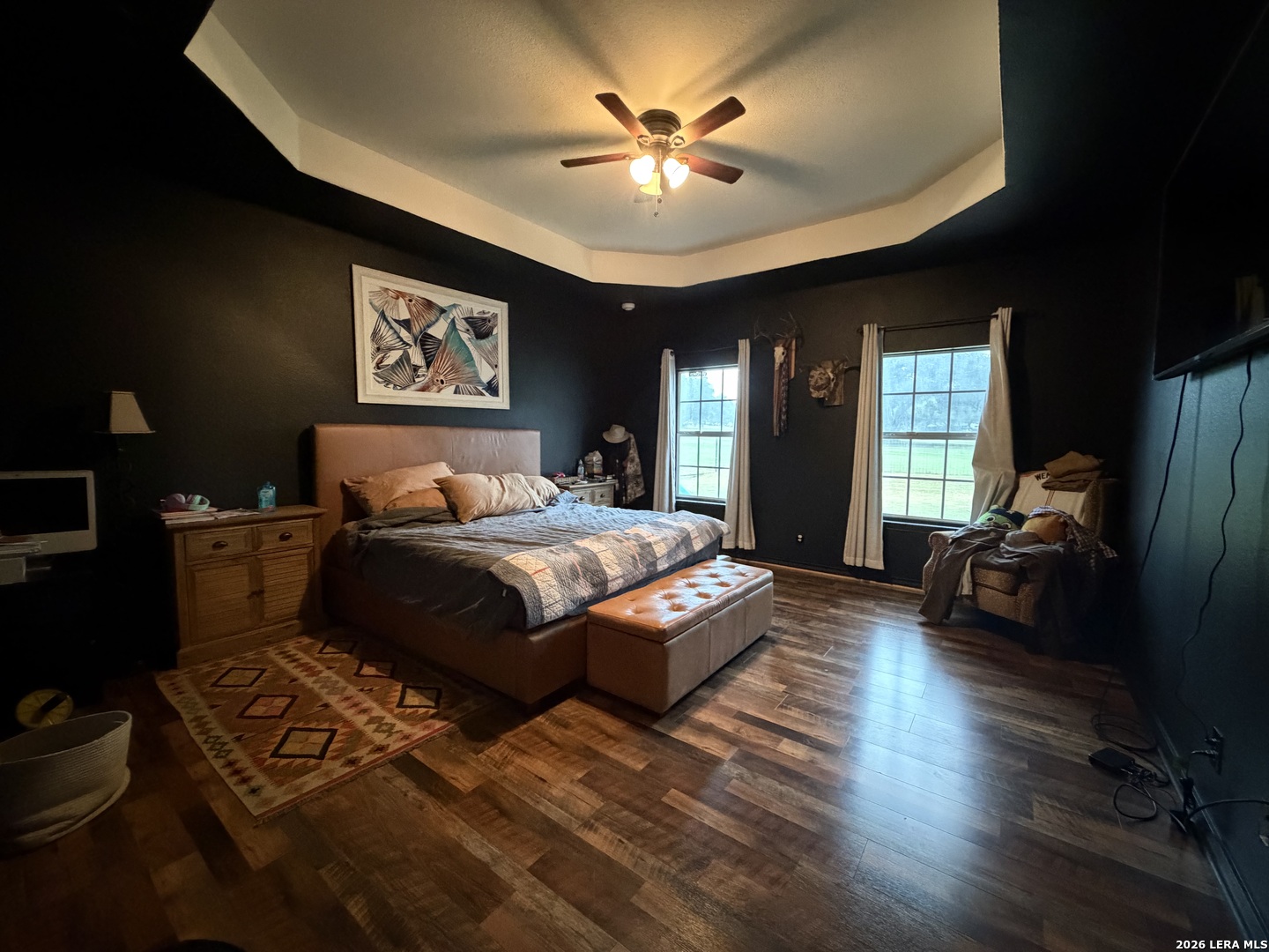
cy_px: 476
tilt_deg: -3.9
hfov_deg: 102.1
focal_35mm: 14
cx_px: 634
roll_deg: -0.1
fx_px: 513
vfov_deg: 85.7
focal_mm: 2.22
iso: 1250
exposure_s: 1/40
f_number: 2.2
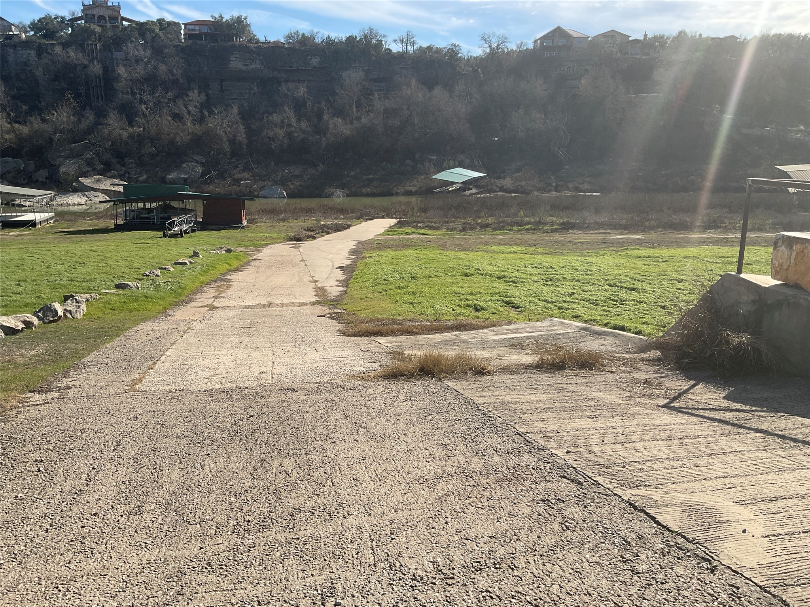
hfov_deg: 61.7
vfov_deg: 48.2
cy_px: 304
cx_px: 405
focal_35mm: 29
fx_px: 679
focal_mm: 3
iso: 16
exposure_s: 1/2227
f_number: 1.8
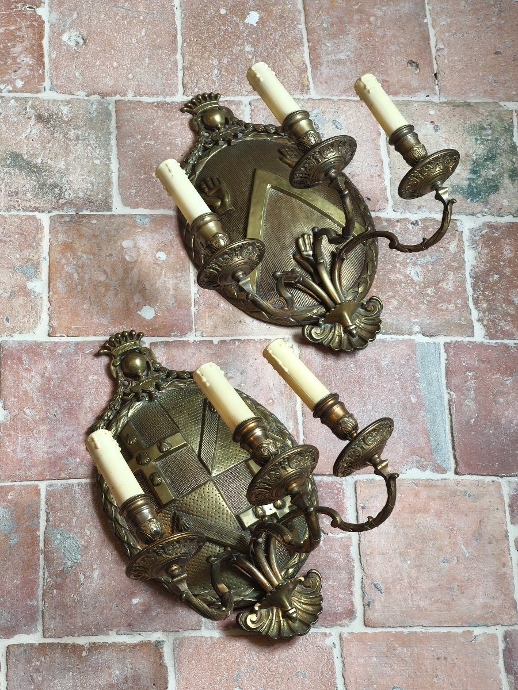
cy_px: 345
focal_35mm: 67
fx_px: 1337
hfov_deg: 21.9
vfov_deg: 29.0
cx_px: 259
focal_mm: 7.1
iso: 1000
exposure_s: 1/50
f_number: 1.9
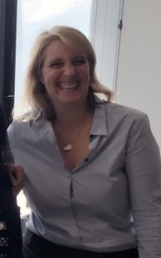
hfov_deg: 11.5
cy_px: 193
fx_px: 717
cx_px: -164
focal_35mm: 102
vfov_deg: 20.2
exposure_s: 1/335
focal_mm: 3.99
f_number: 1.8
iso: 20
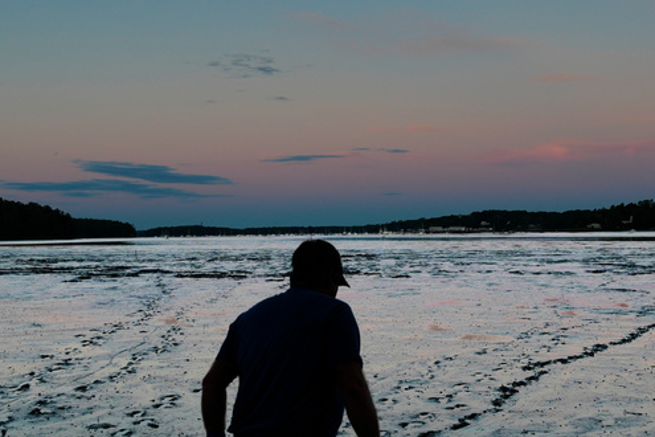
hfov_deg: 33.4
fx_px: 1092
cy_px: 393
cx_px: 341
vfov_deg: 22.1
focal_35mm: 60
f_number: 5.6
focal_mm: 29
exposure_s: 1/100
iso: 200
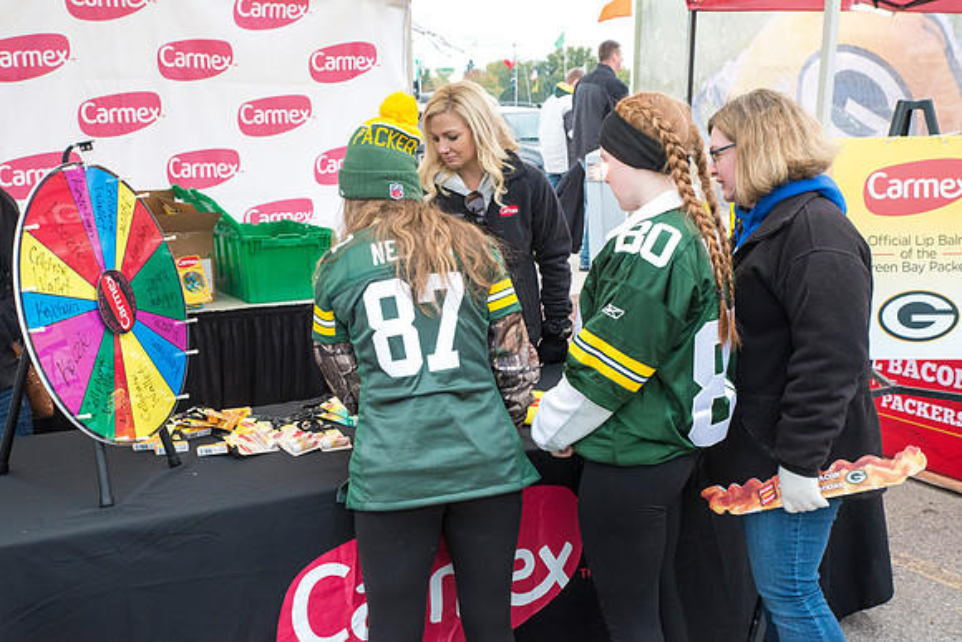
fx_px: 1069
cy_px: 321
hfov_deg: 48.4
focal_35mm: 40
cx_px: 481
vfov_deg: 33.4
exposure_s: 1/400
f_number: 9
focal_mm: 40
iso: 4000
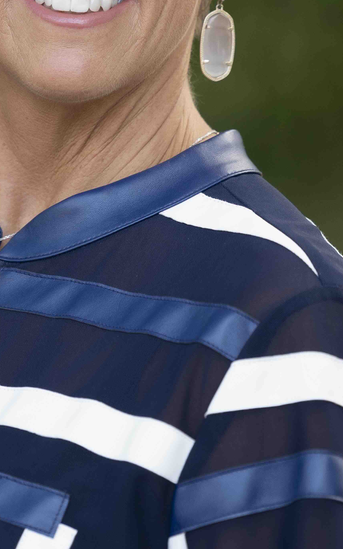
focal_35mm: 444
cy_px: 60
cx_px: 77
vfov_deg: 4.7
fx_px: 6640
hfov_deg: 3.0
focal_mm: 200
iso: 400
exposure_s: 1/200
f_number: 4
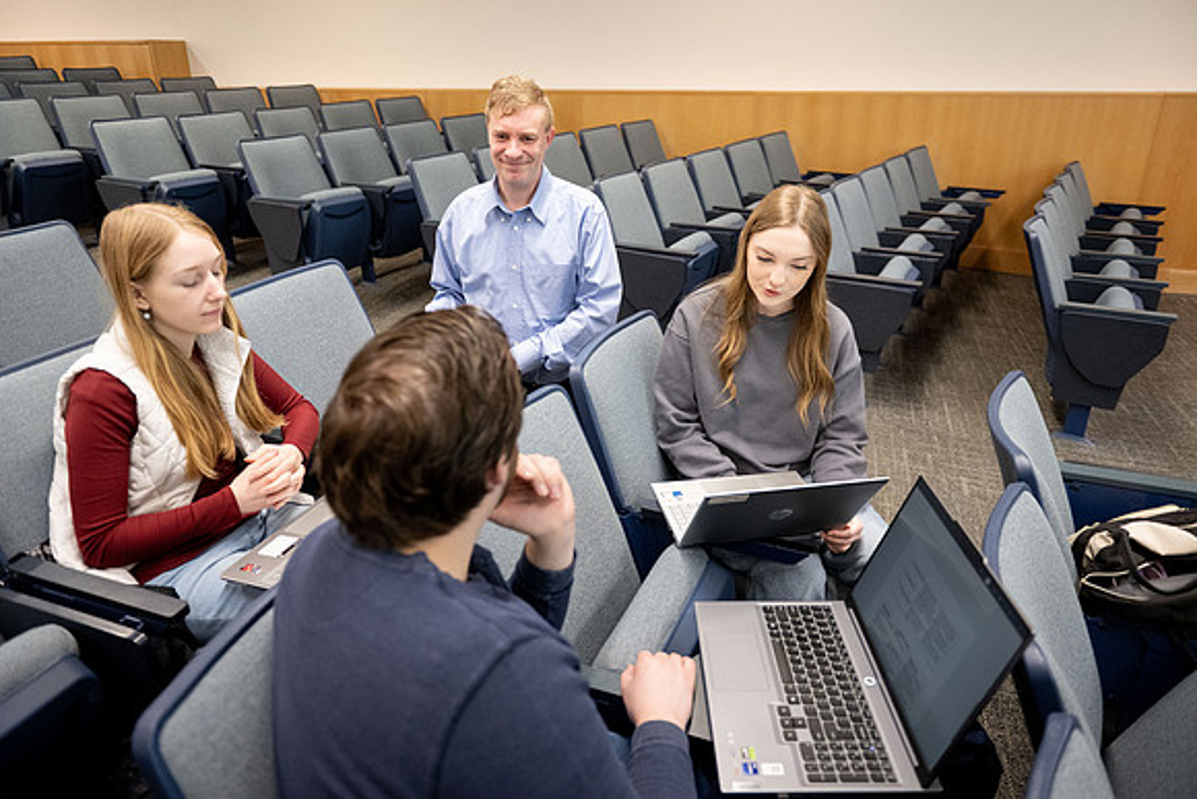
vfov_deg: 53.2
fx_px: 798
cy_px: 400
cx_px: 598
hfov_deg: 73.7
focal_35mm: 24
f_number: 2.8
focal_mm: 24
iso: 3200
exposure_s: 1/200
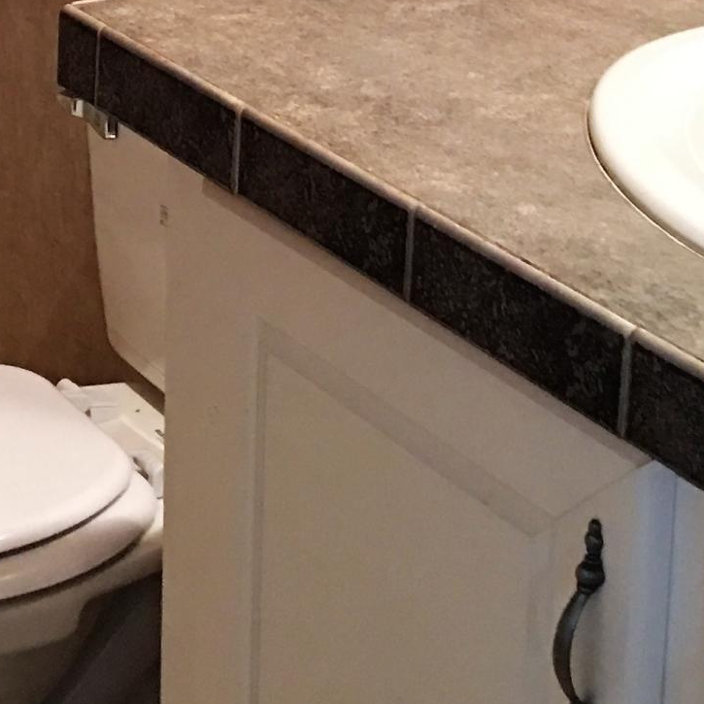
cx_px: 30
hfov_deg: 16.2
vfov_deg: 15.6
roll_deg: +0.3
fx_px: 2439
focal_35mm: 106
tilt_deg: -11.8
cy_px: -210
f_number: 2.2
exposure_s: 1/4
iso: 50
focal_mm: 4.15
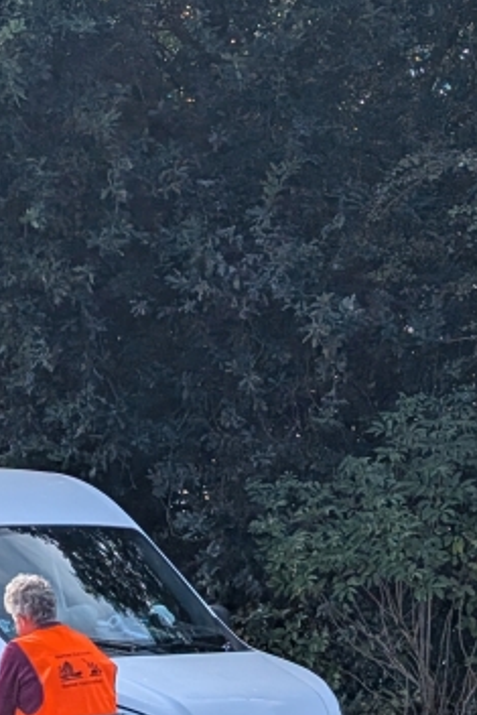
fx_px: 2879
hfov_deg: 8.9
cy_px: 684
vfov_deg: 14.0
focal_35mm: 145
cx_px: -475
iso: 22
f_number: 1.68
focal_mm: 6.9
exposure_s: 1/1859
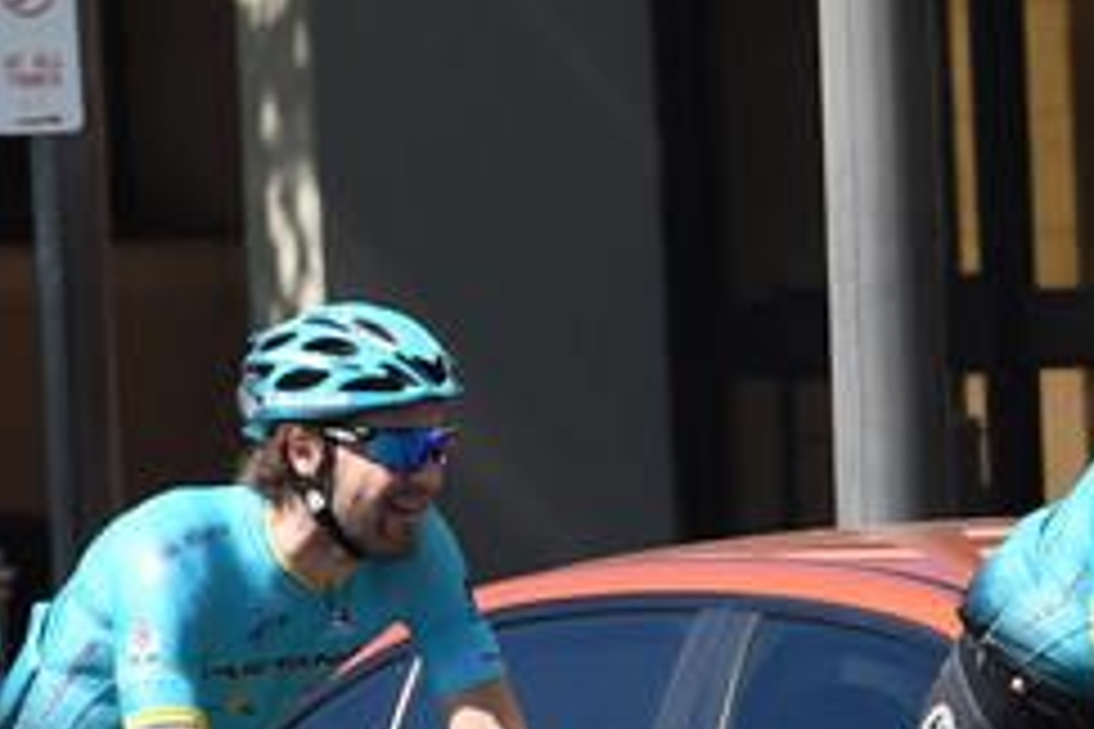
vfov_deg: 1.8
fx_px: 23033
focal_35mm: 758
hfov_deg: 2.7
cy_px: 592
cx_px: 1868
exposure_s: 1/800
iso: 500
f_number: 10
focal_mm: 180
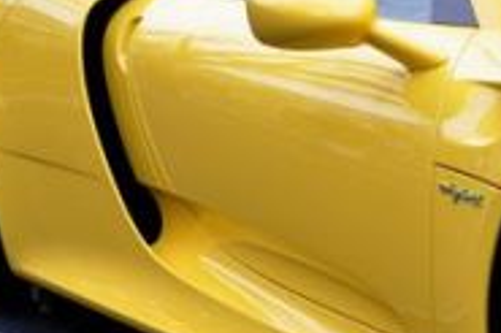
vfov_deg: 11.4
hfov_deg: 16.6
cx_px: 580
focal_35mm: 119
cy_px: 326
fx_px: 1649
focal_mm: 25
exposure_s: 1/30
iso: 320
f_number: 5.6
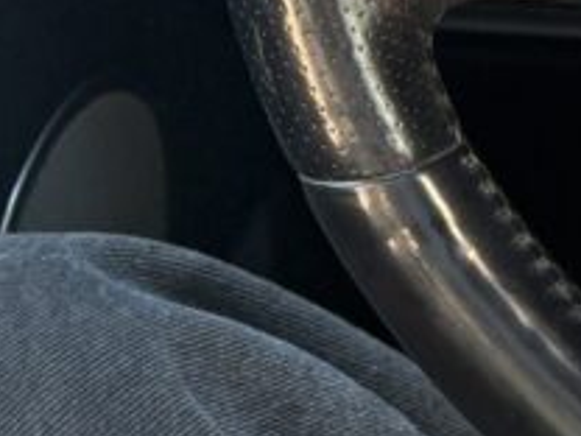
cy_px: -254
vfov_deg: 11.1
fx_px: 2148
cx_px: 1182
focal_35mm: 128
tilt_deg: -30.0
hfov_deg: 13.2
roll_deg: +0.2
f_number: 1.6
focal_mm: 5.96
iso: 125
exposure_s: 1/121
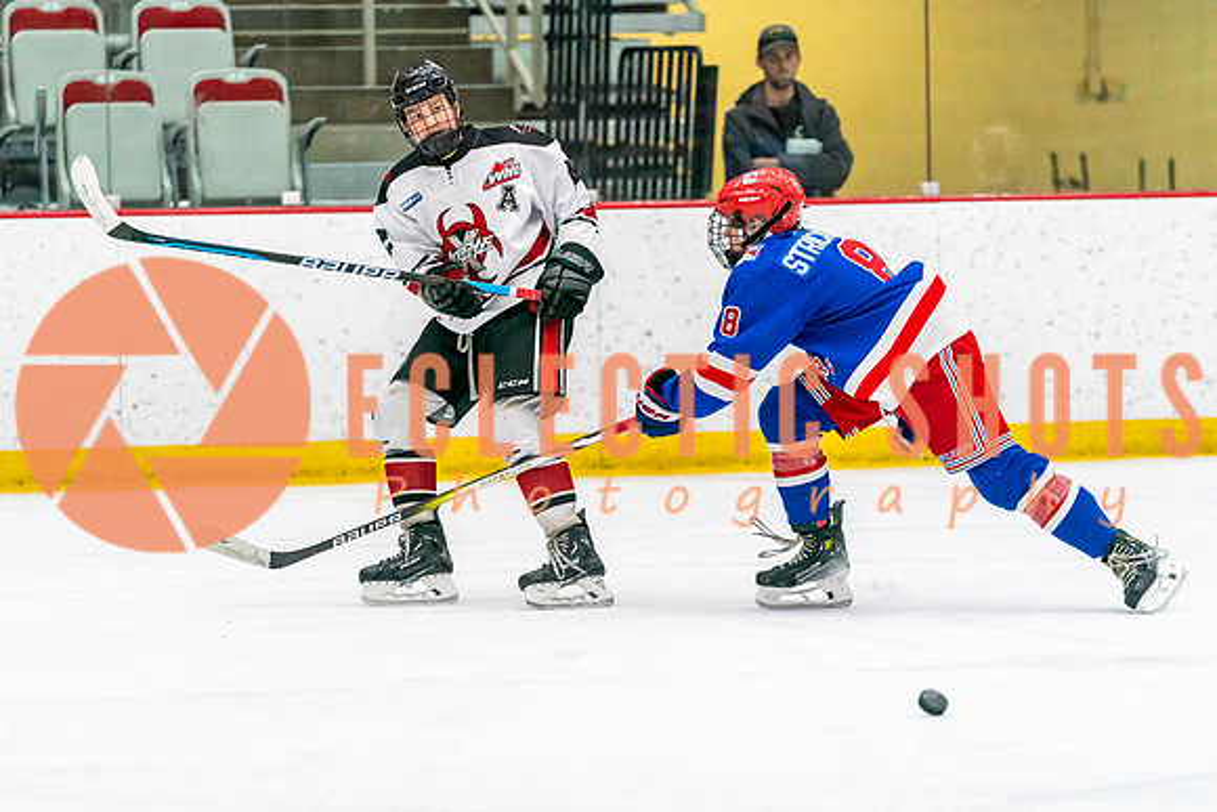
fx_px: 7968
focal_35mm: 236
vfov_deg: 5.8
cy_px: 462
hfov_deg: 8.7
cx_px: 525
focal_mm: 200
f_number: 2.8
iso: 3200
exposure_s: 1/1250
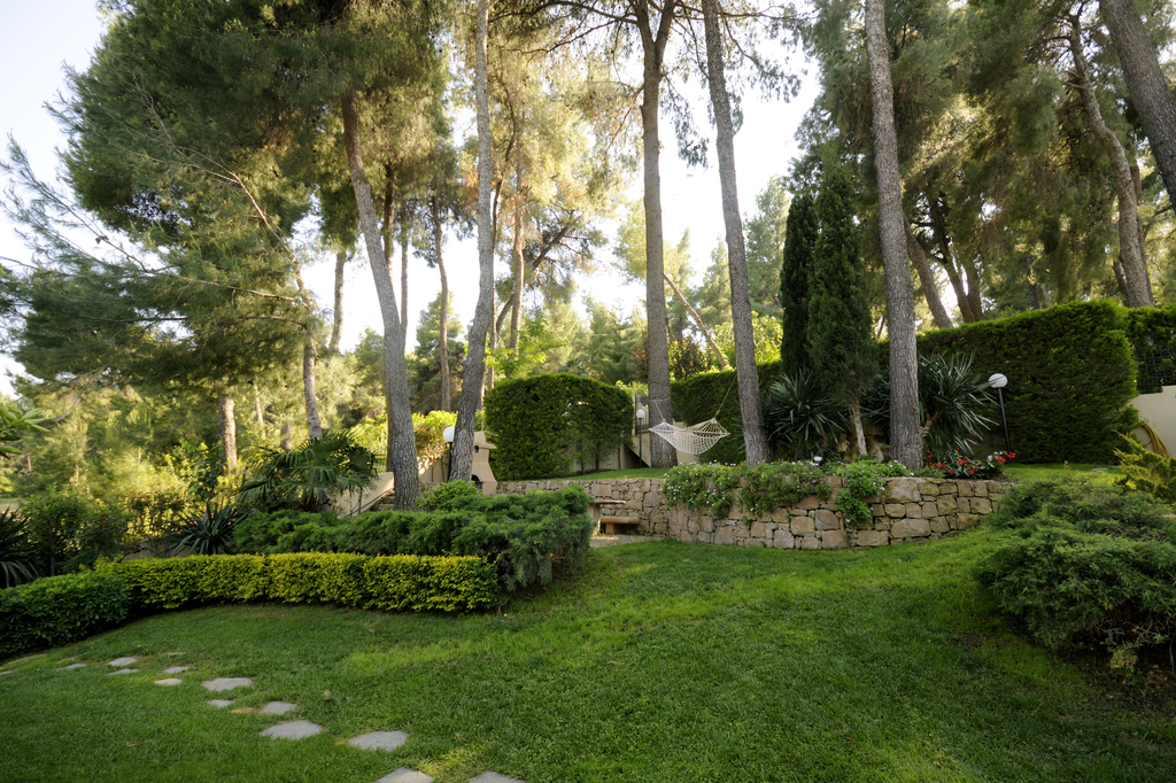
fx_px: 490
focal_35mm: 15
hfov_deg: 100.4
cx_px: 588
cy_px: 392
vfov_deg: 77.3
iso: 200
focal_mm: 10
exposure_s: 1/80
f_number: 7.1
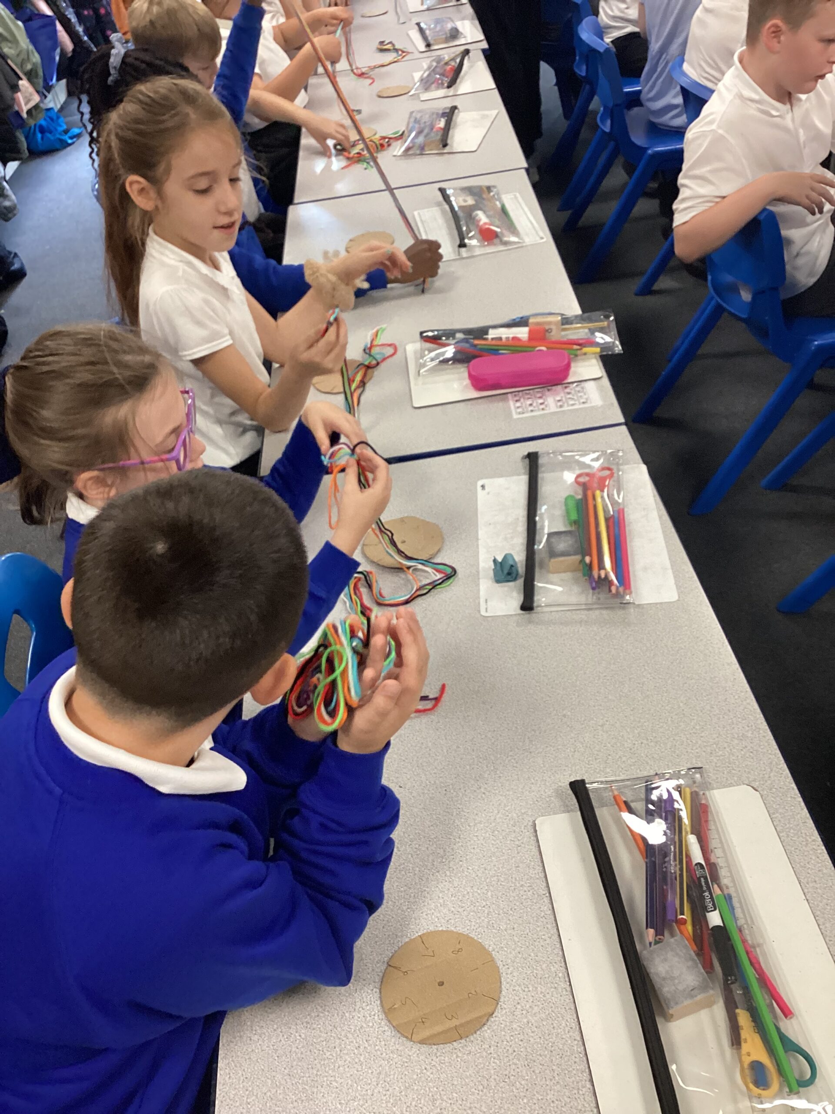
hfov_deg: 45.4
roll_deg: +10.0
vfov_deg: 58.4
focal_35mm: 31
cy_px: 557
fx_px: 997
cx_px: 418
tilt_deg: -40.1
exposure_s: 1/60
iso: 125
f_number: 2.4
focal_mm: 3.3
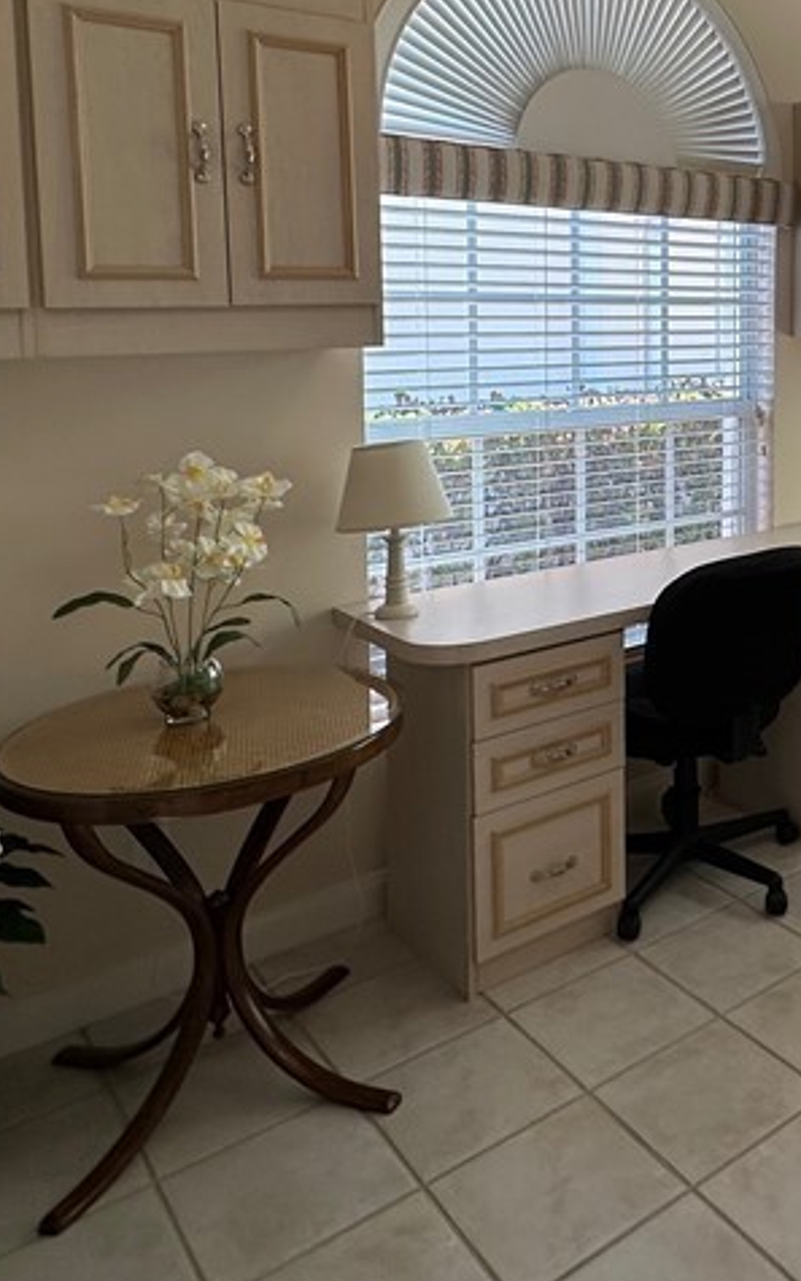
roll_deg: -0.2
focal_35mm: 32
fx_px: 1117
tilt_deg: -2.3
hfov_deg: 35.2
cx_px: 828
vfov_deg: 57.5
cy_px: 372
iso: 40
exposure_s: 1/183
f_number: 2.2
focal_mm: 2.22
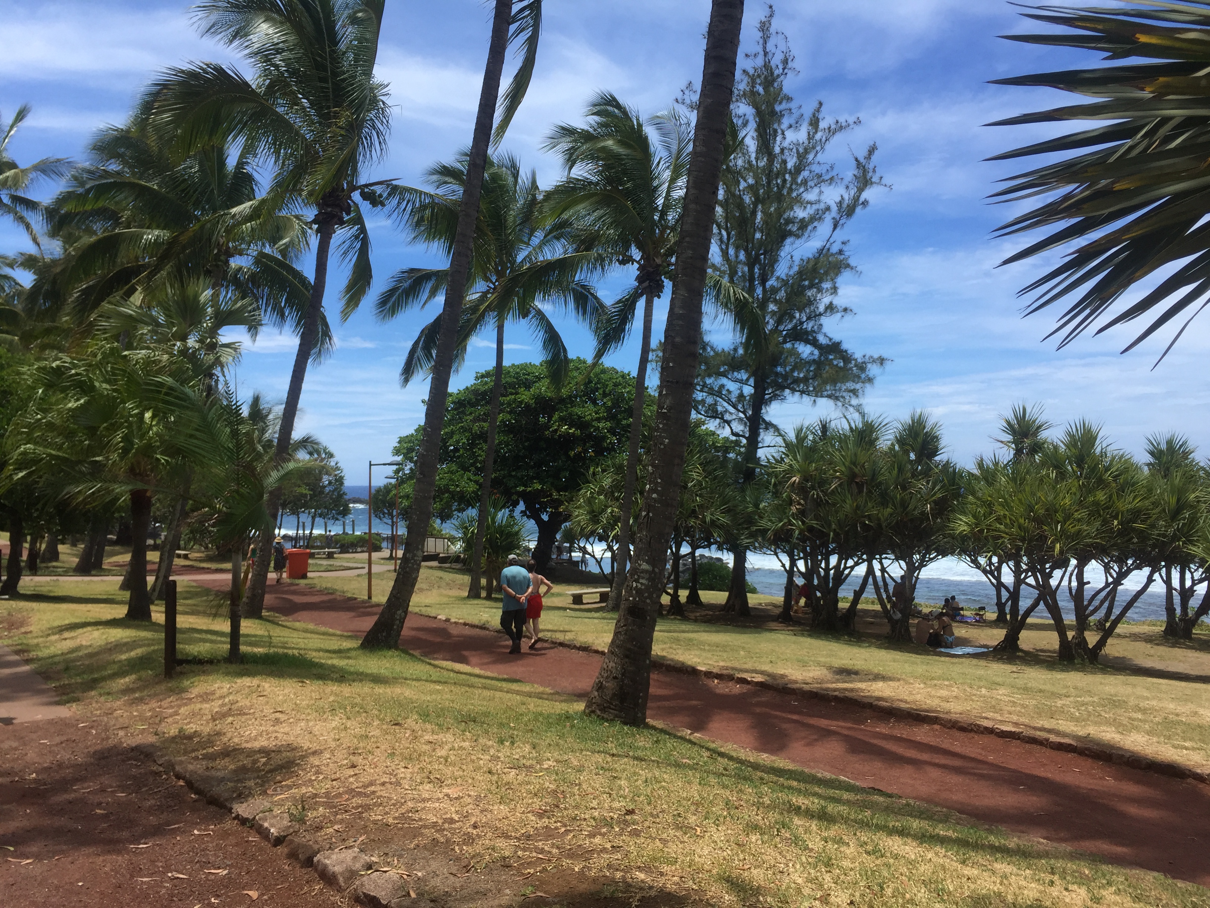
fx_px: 1014
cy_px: 454
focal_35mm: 29
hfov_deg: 61.7
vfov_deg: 48.2
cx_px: 605
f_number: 2.2
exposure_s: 1/2083
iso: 32
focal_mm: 4.15
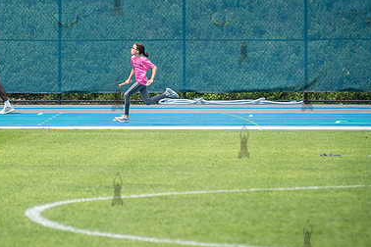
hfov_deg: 4.6
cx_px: 117
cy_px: 94
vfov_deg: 3.0
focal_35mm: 451
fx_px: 4647
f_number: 5
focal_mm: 200
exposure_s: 1/1000
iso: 160
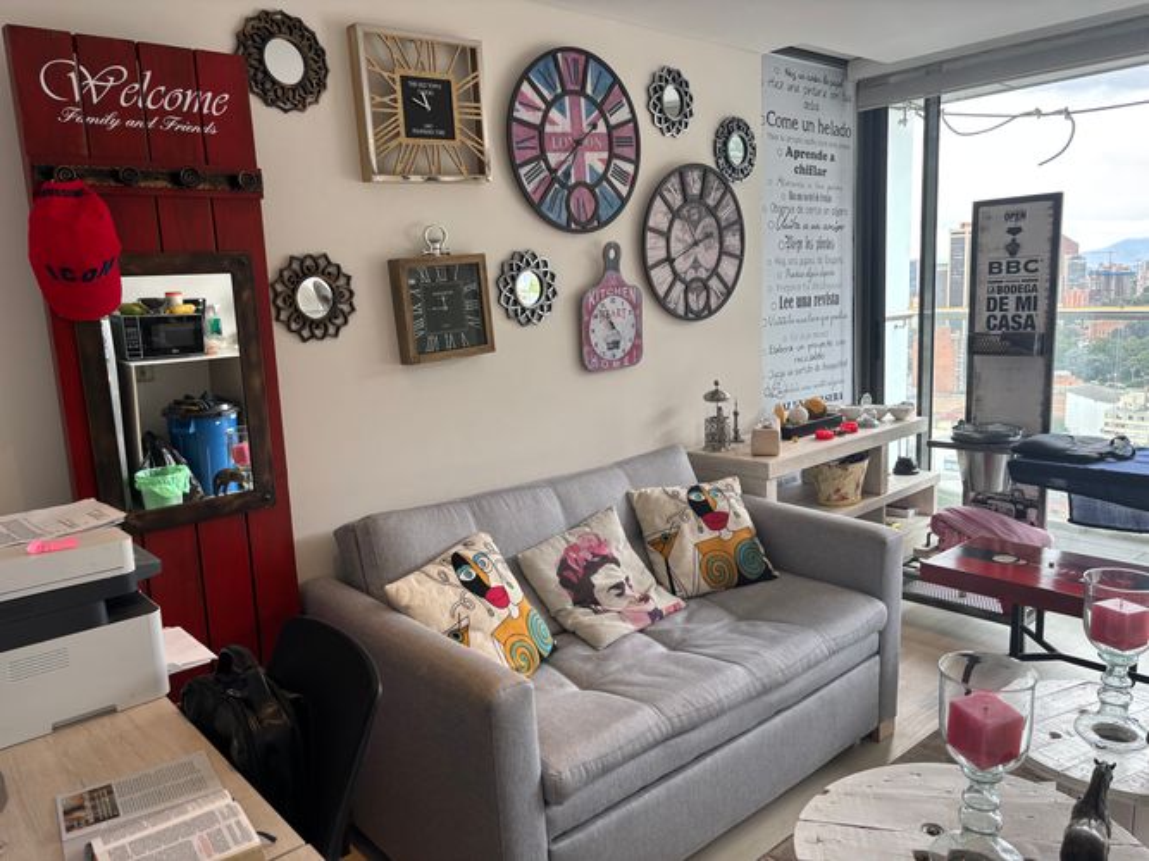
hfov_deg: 67.3
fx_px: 863
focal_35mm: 26
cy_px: 430
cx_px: 574
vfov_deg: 53.0
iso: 40
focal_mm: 5.96
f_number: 1.6
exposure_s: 1/121
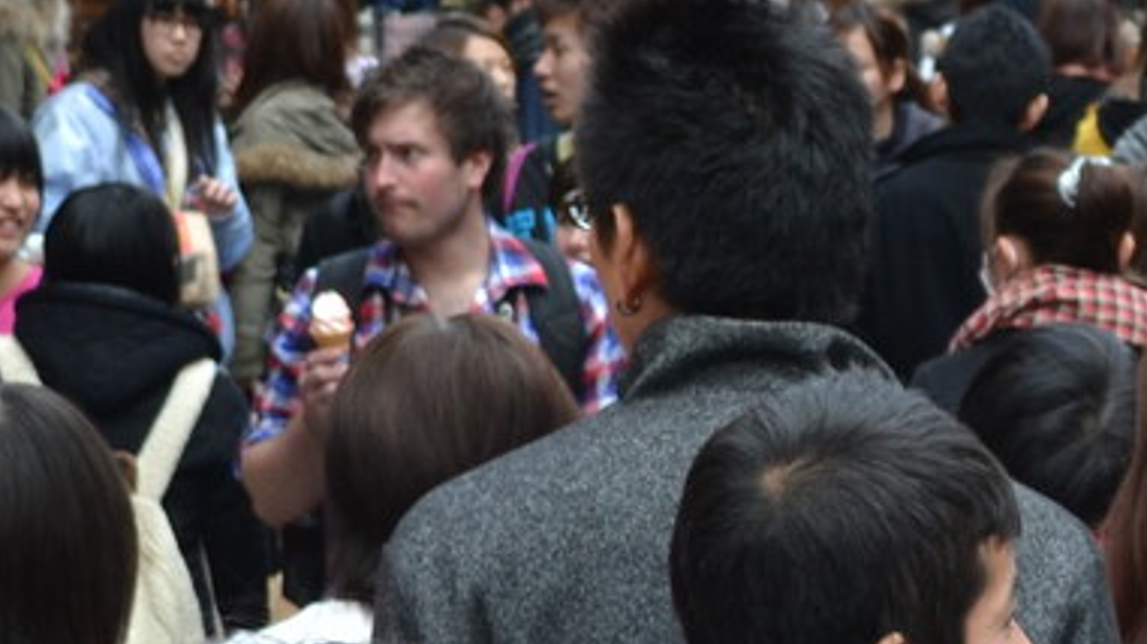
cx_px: 1322
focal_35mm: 211
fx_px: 6415
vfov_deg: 5.7
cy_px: 474
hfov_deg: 10.1
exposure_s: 1/125
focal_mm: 32
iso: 200
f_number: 5.6
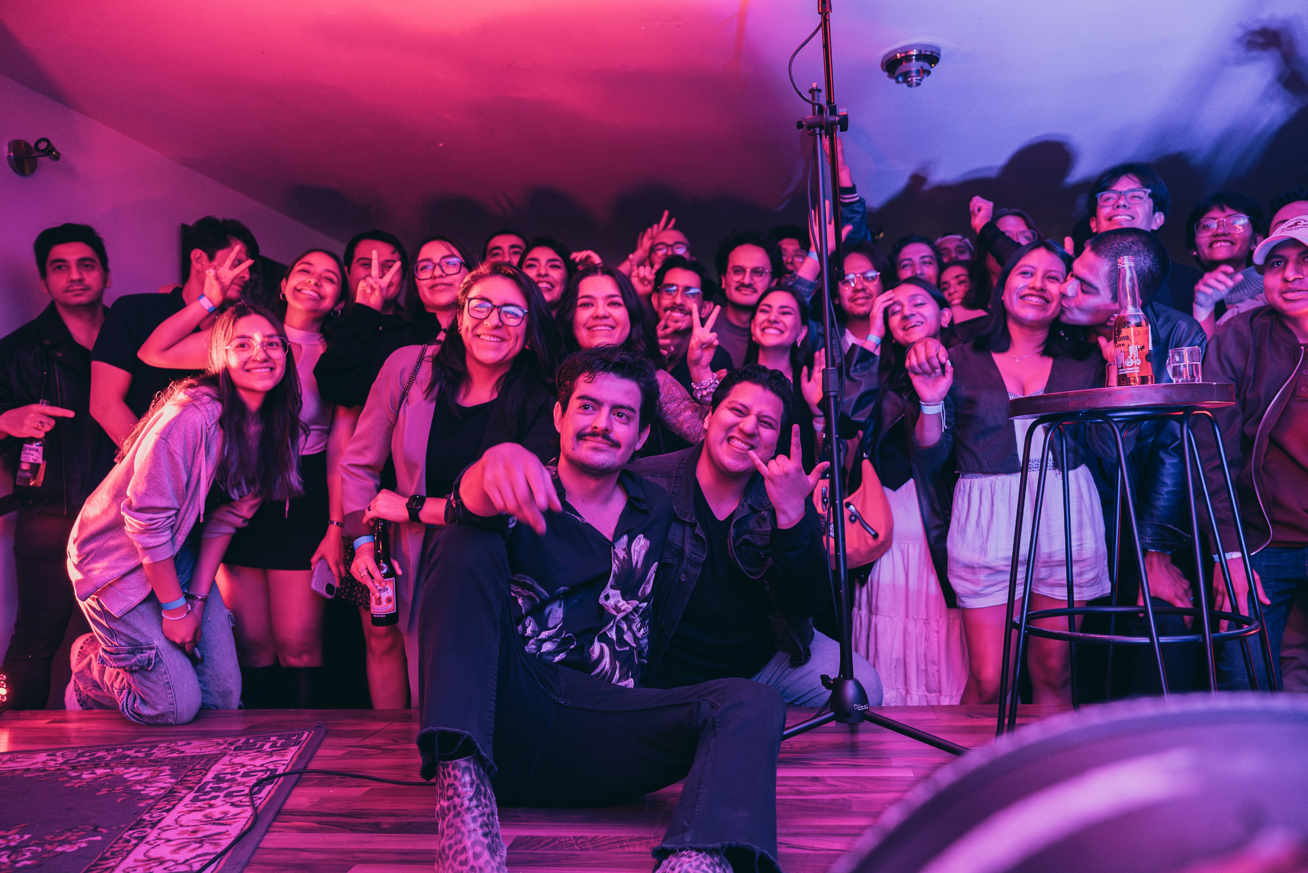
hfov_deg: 65.5
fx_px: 1018
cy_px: 436
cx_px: 654
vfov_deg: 46.4
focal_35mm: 28
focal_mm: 28
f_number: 3.5
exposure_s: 1/80
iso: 4000
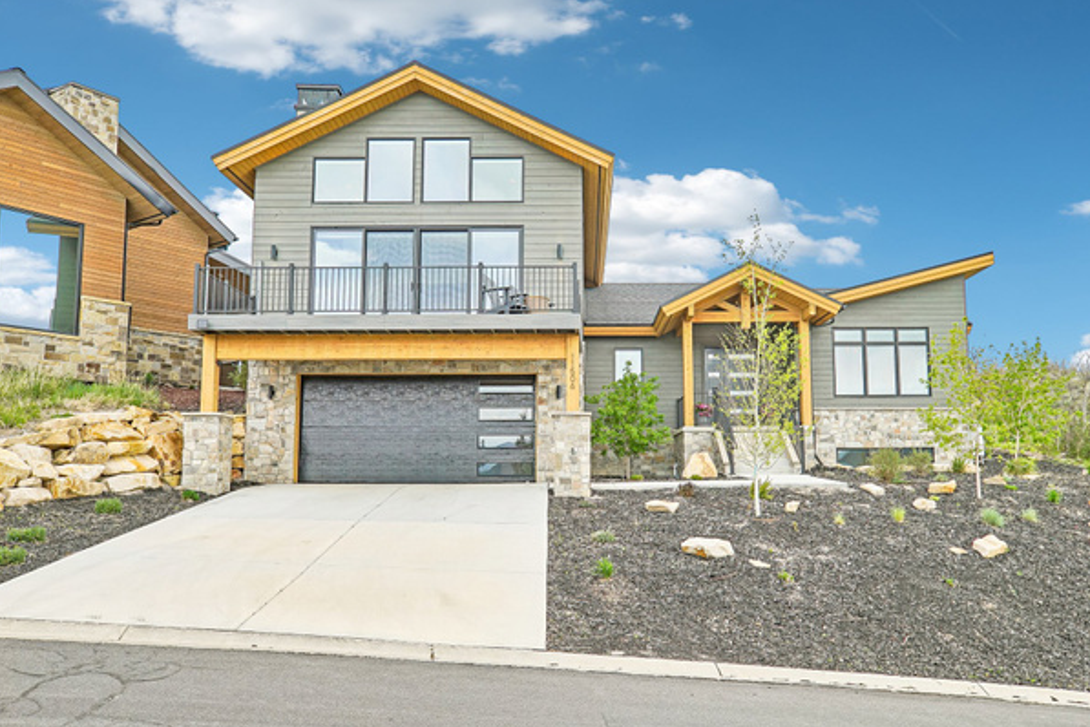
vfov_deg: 43.6
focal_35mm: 30
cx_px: 577
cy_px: 380
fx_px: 908
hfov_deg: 61.9
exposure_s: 1/125
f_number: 8
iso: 100
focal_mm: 28
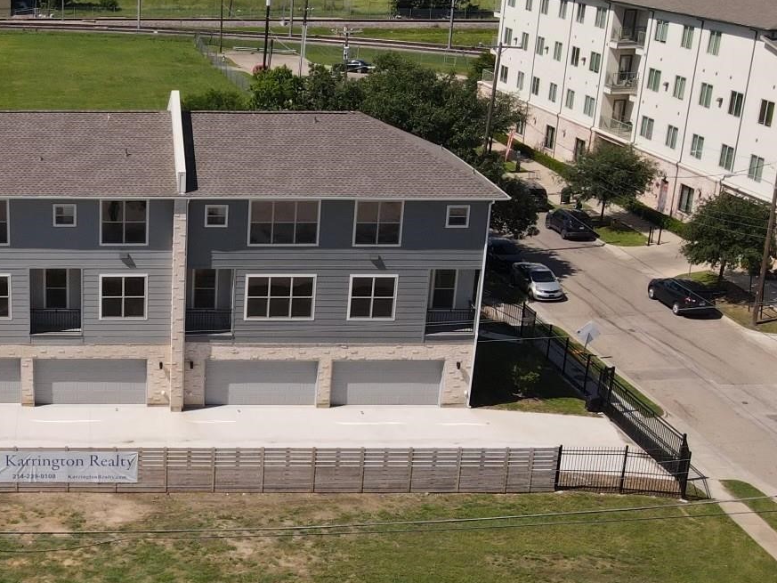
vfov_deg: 26.5
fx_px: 1235
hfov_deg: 33.4
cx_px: 101
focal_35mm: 55
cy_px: 345
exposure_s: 1/120
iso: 200
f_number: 2.8
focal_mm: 4.5
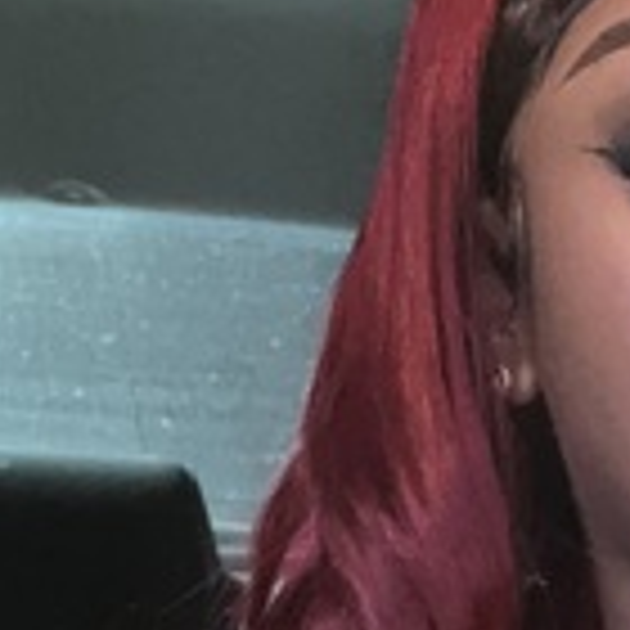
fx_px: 1956
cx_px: 682
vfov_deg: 18.2
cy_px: 432
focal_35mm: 95
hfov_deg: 17.7
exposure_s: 1/16
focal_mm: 2.71
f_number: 2.2
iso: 1000
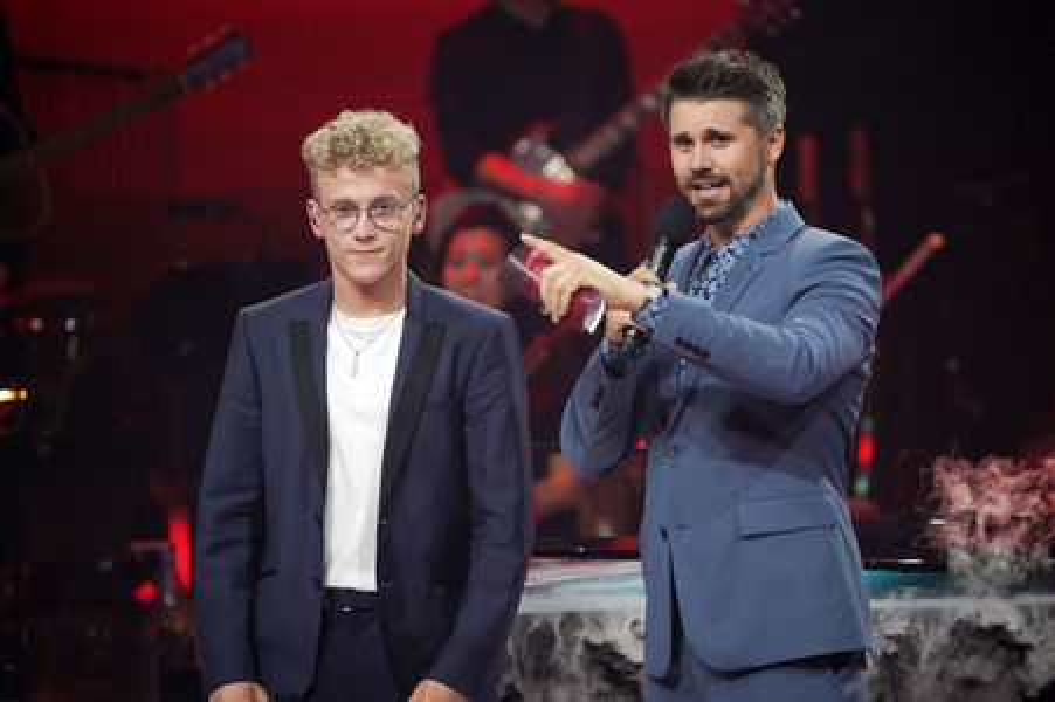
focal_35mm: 576
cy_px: 351
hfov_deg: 3.6
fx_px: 16867
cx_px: 528
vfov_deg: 2.4
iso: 5000
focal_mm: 576
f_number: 6.3
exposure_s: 1/160
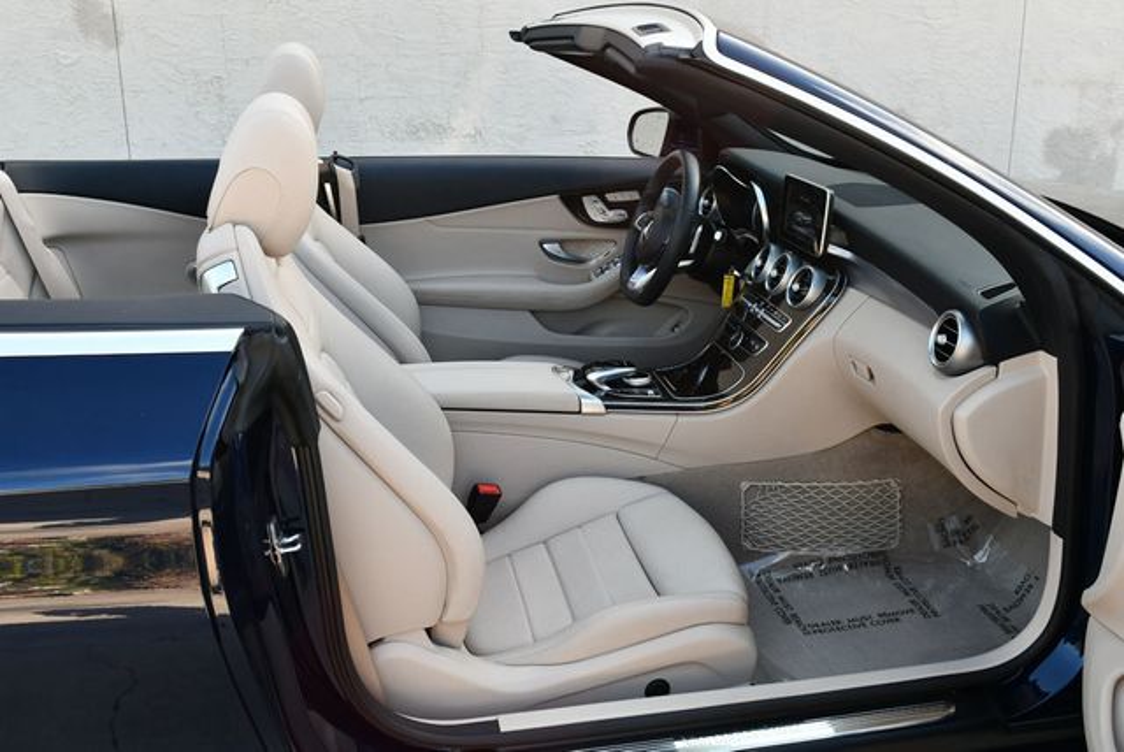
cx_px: 562
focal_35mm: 36
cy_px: 376
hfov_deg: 53.1
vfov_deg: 36.9
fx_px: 1125
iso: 400
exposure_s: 1/250
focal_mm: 18
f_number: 5.6
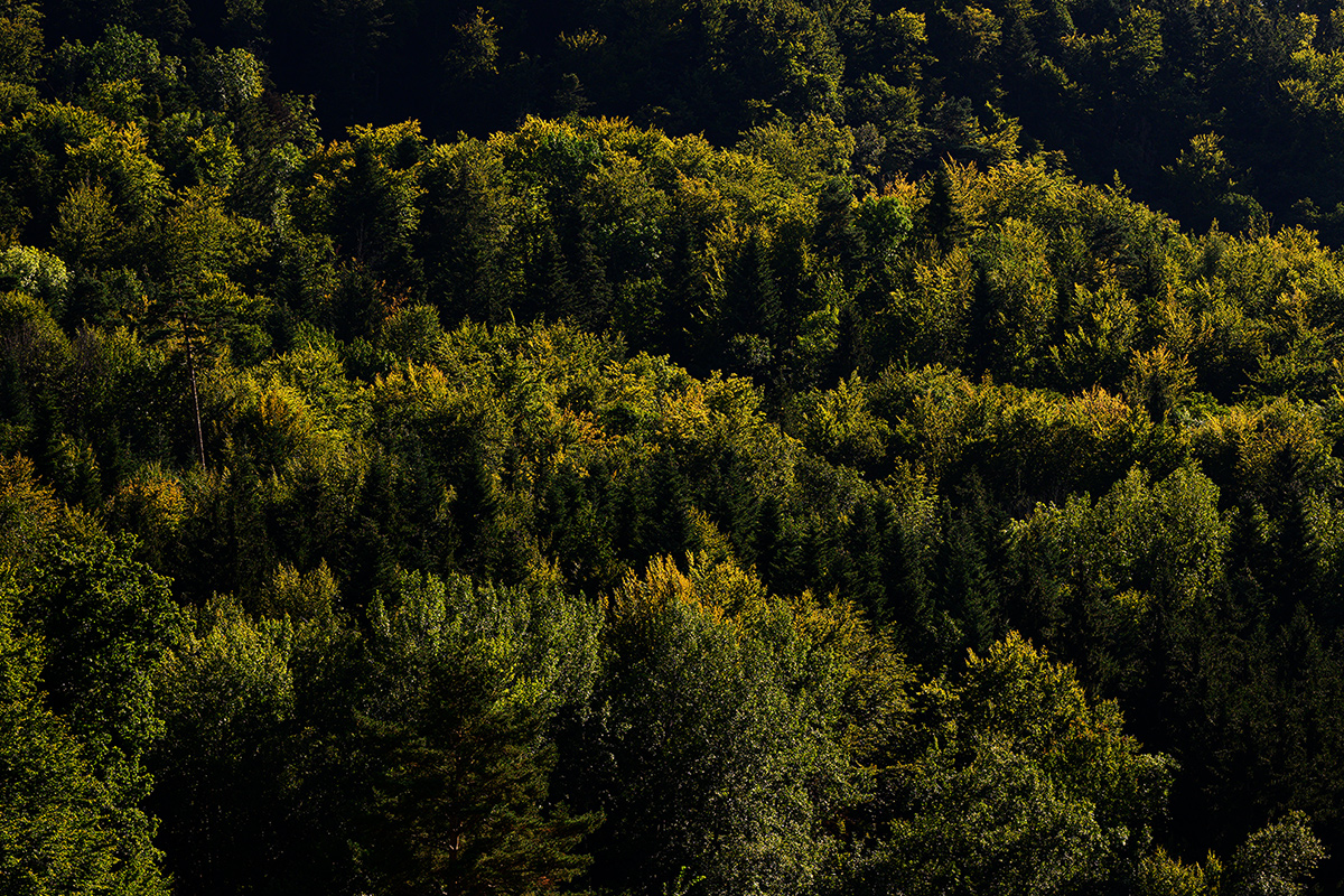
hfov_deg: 15.2
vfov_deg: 10.2
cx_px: 672
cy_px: 448
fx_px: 5040
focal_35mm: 135
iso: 400
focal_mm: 135
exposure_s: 1/800
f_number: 8
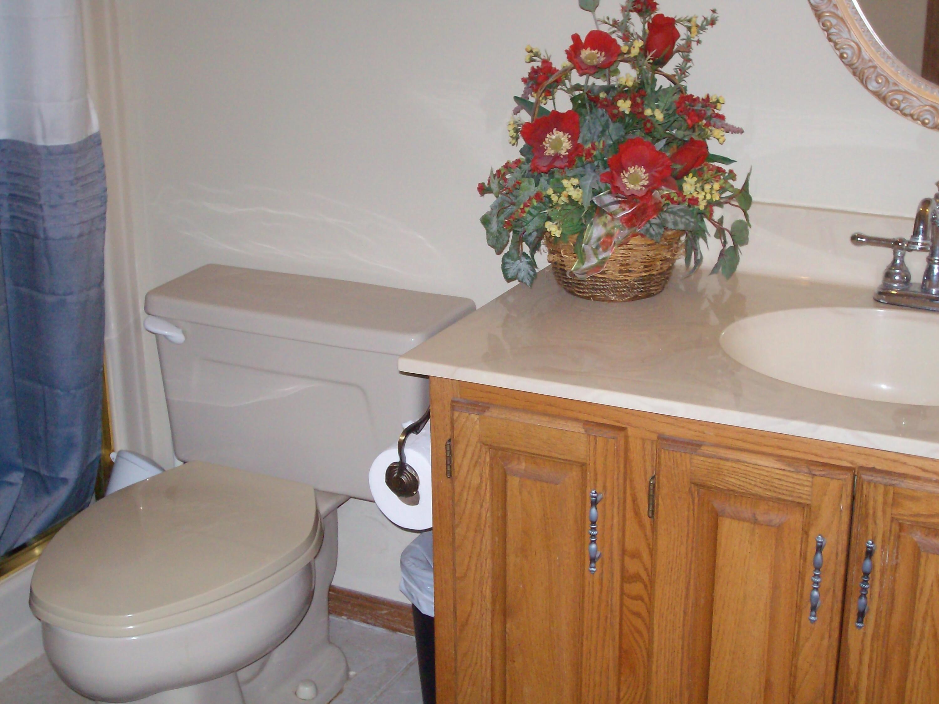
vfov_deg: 27.0
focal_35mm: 54
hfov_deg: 35.5
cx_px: 470
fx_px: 1465
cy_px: 352
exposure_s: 1/55.4
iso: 257
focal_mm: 9.11
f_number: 3.4
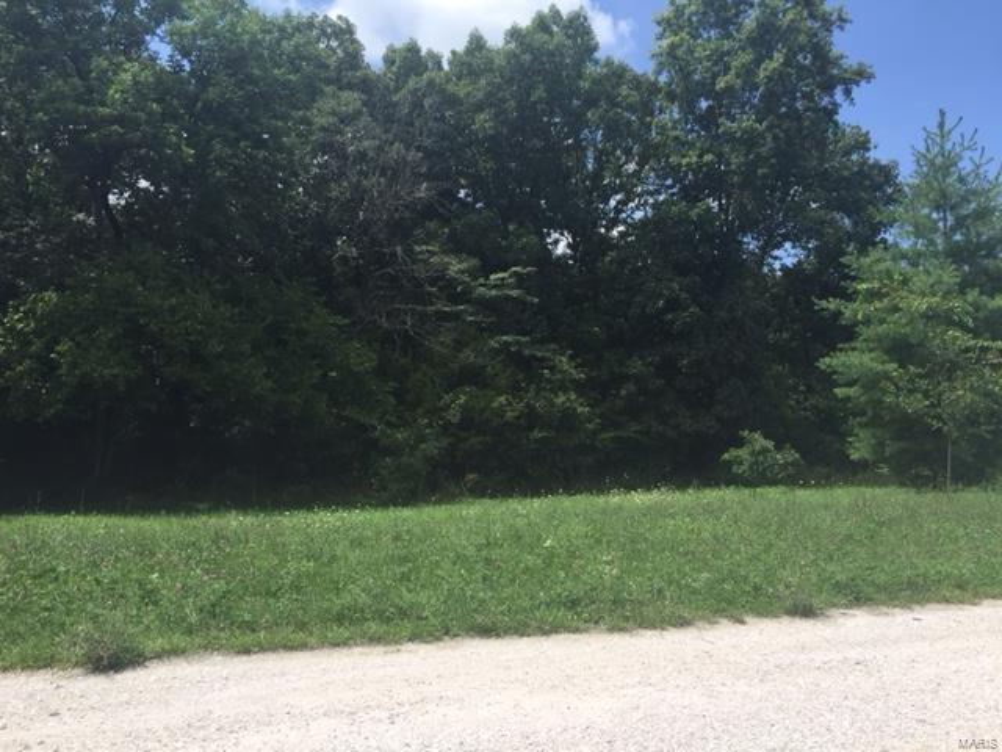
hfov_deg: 61.7
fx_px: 839
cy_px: 376
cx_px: 501
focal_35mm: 29
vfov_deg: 48.2
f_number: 2.2
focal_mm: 4.15
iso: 32
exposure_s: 1/1464
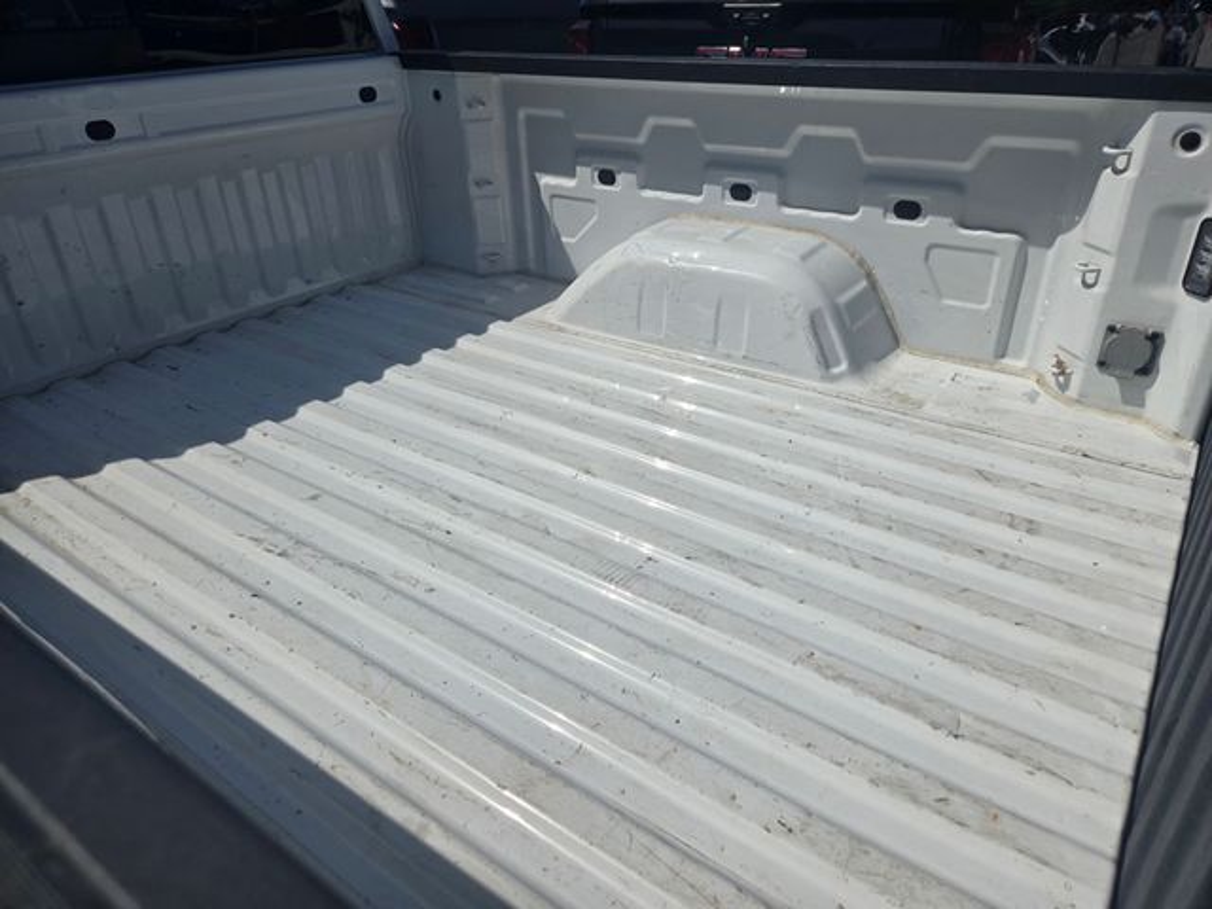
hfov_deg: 73.9
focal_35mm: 23
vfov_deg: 58.9
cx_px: 606
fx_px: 805
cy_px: 454
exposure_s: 1/6215
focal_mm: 5.4
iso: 25
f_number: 1.8
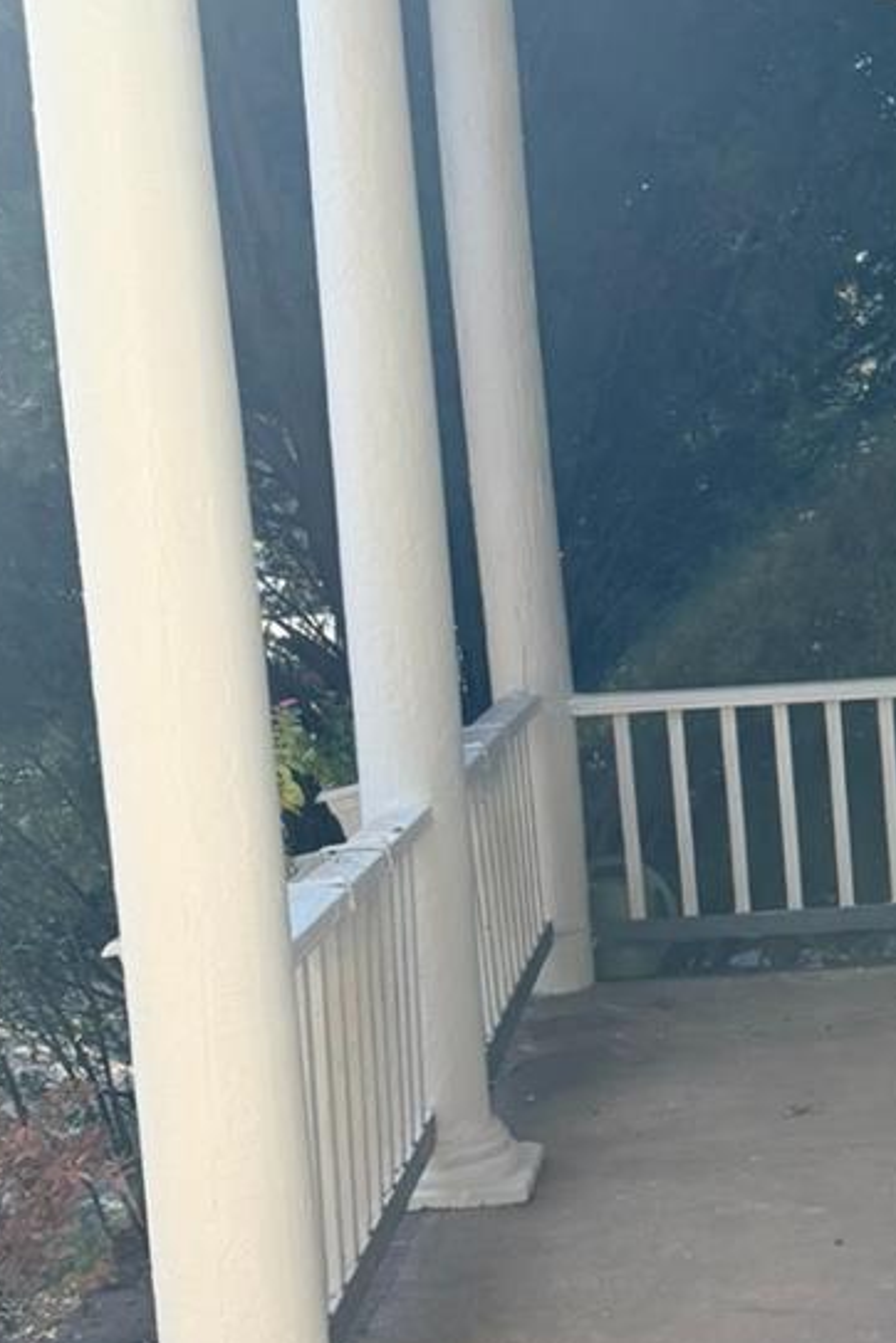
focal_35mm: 69
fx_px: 2576
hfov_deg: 18.9
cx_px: 999
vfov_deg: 29.1
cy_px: 858
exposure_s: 1/728
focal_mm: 6.76
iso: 80
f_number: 1.78
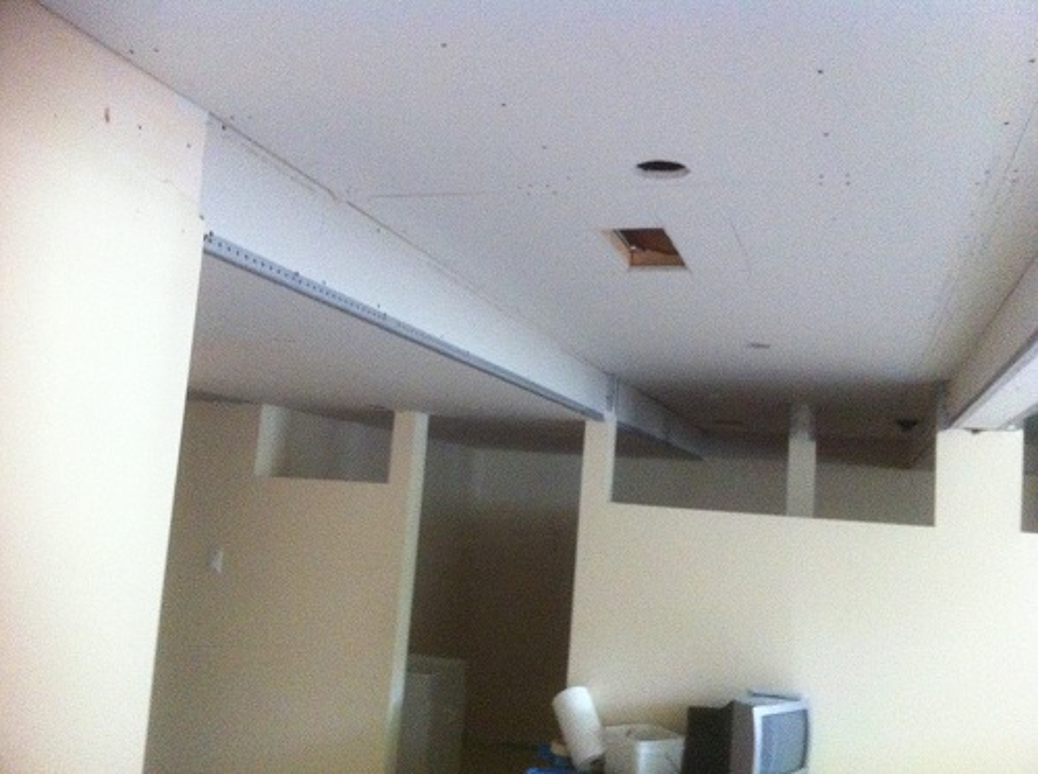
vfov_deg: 40.6
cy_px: 387
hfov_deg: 52.7
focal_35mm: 35
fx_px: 1048
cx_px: 519
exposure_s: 1/15
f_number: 2.8
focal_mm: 3.85
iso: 640
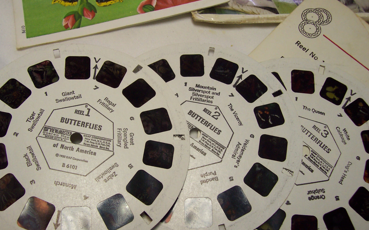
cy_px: 124
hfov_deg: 49.3
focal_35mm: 40
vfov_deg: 32.0
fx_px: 402
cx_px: 184
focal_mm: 5.6
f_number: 2.8
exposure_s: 1/90
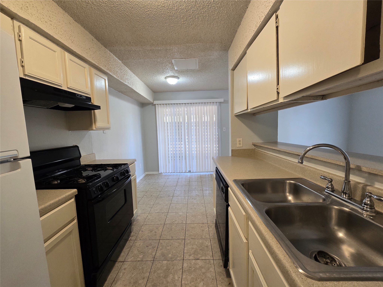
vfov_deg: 89.9
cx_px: 192
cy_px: 144
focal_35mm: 13
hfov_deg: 106.2
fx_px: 144
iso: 200
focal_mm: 2.2
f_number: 2.2
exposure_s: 1/60
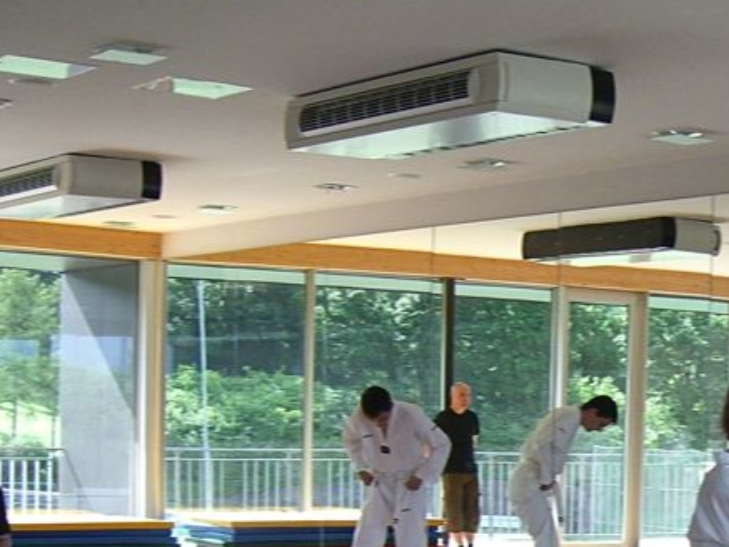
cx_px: 776
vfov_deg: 16.2
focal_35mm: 89
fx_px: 1875
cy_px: 590
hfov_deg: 21.1
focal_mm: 7.9
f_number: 2.8
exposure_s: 1/640
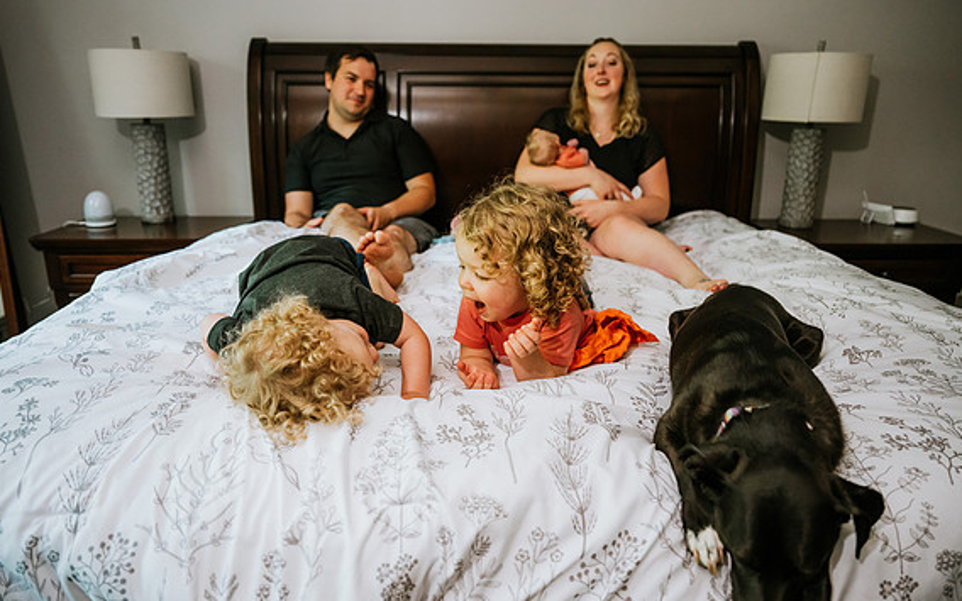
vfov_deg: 49.2
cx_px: 479
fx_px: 655
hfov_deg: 72.5
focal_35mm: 25
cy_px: 282
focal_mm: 24
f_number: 2.8
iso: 1600
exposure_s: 1/250
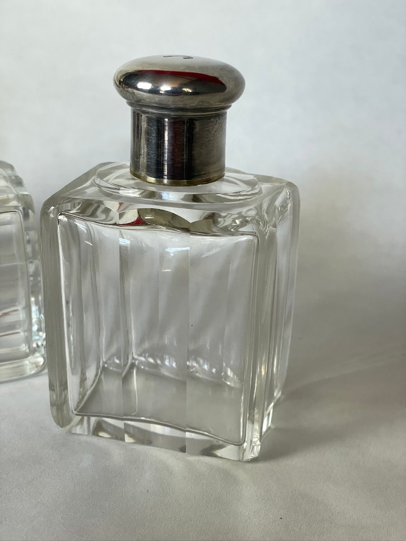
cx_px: 203
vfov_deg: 36.8
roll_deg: -1.1
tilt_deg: -23.4
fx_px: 813
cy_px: 270
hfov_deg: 28.0
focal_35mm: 52
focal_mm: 6
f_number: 2
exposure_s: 1/99
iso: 100
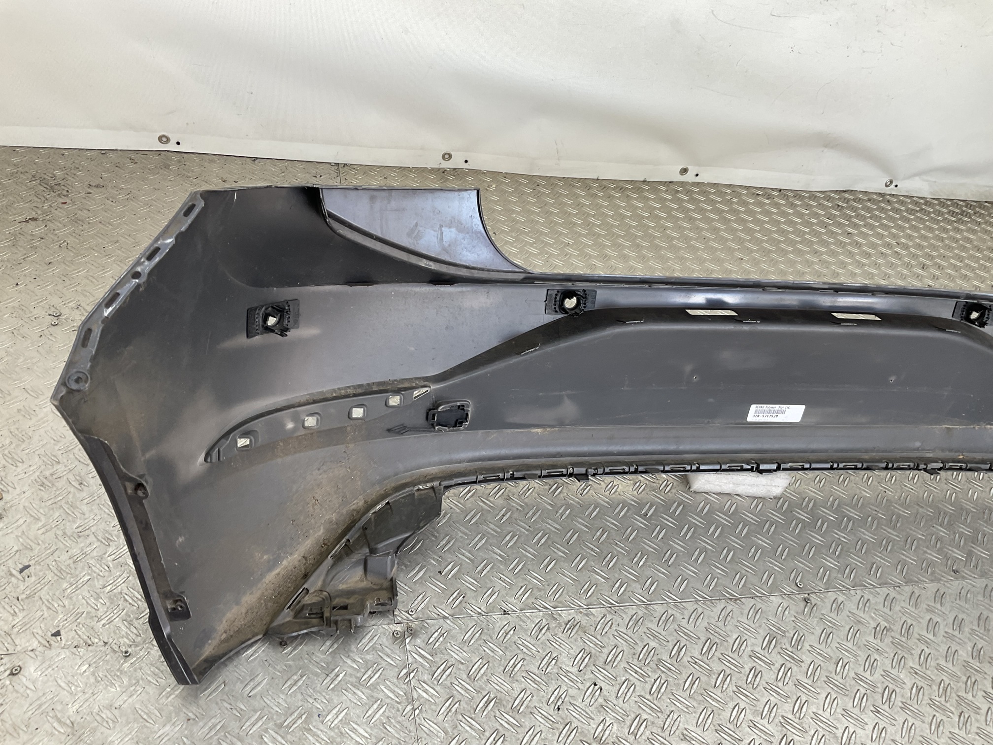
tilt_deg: -38.1
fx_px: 832
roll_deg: -17.5
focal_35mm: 29
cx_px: 496
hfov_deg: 61.7
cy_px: 372
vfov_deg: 48.2
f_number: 1.8
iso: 32
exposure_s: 1/120
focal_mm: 3
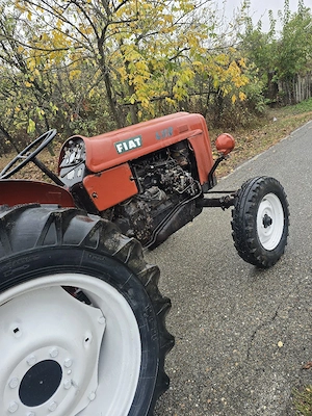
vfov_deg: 73.9
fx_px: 276
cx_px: 156
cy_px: 208
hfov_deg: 58.9
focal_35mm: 23
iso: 50
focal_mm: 6.3
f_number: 1.7
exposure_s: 1/182
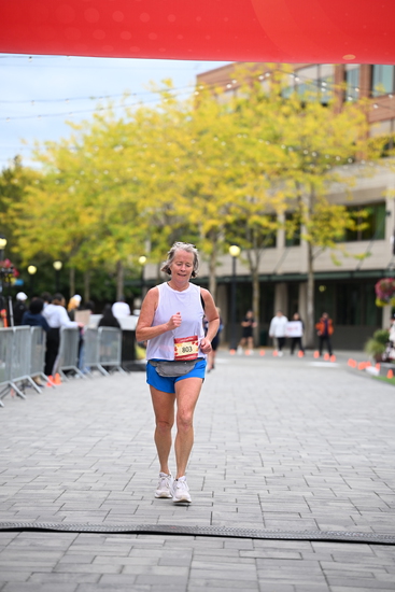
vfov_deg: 18.6
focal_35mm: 110
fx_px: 1809
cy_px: 296
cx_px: 198
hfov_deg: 12.5
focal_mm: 110
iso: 640
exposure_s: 1/2500
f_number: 2.8
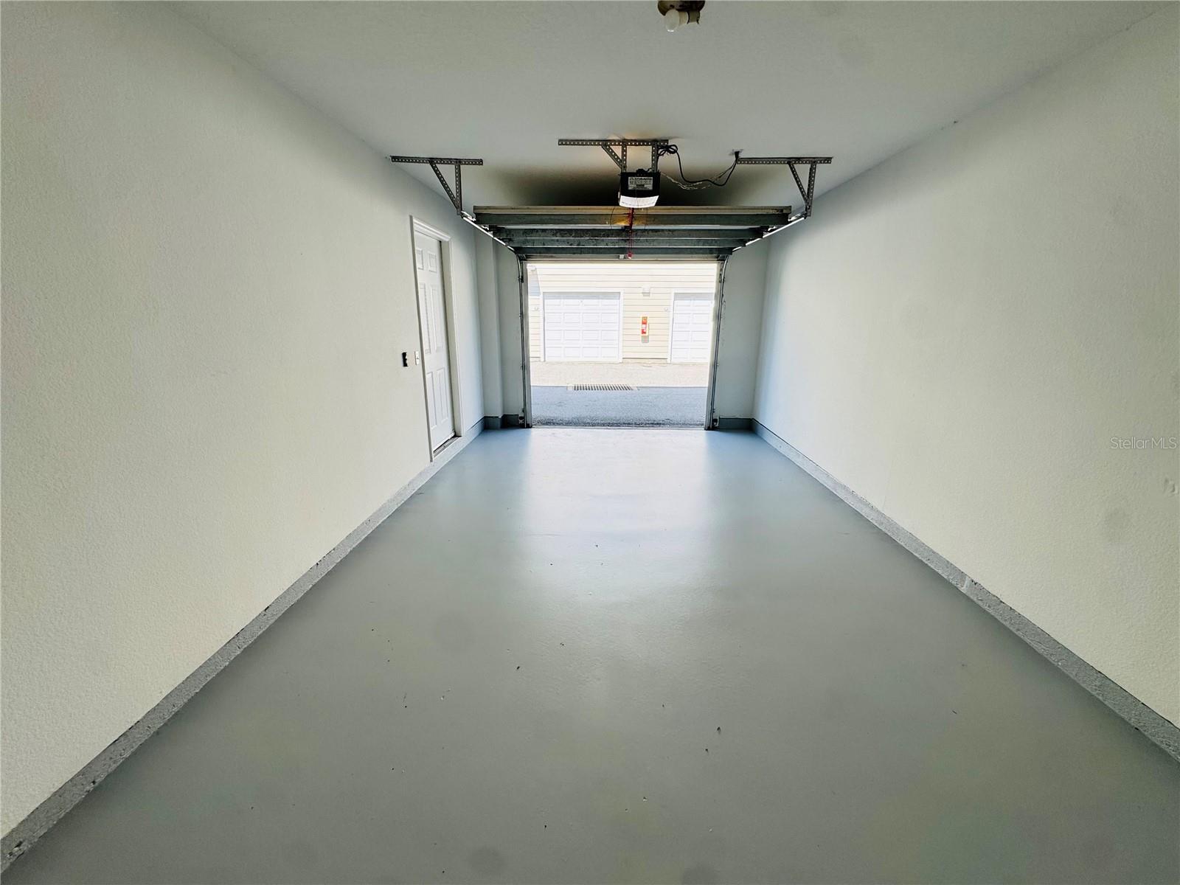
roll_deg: -0.8
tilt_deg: -15.7
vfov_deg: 85.7
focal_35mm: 14
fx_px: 477
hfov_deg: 102.1
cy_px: 442
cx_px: 590
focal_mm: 2.22
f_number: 2.2
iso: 40
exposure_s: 1/285
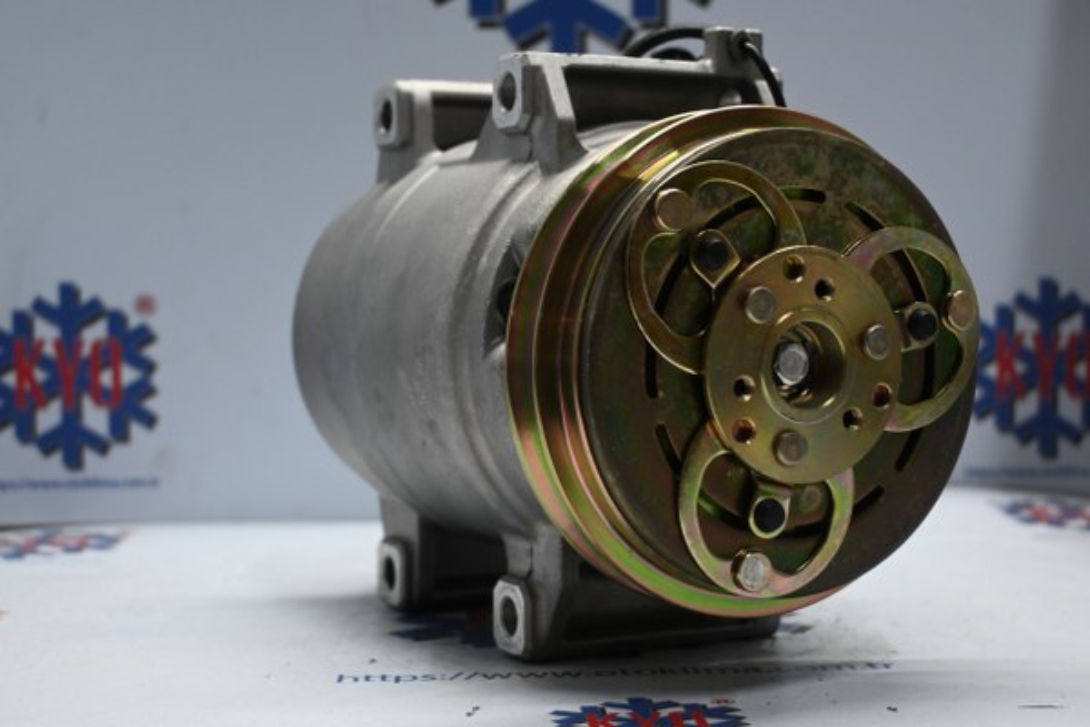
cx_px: 545
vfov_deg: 24.4
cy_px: 364
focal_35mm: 56
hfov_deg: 35.9
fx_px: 1680
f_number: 5.3
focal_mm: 37
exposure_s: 1/60
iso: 900
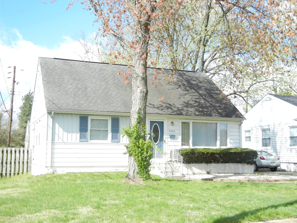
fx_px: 386
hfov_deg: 42.1
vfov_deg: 32.2
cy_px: 112
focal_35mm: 45
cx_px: 148
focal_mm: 8.1
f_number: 3.8
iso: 160
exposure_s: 1/392
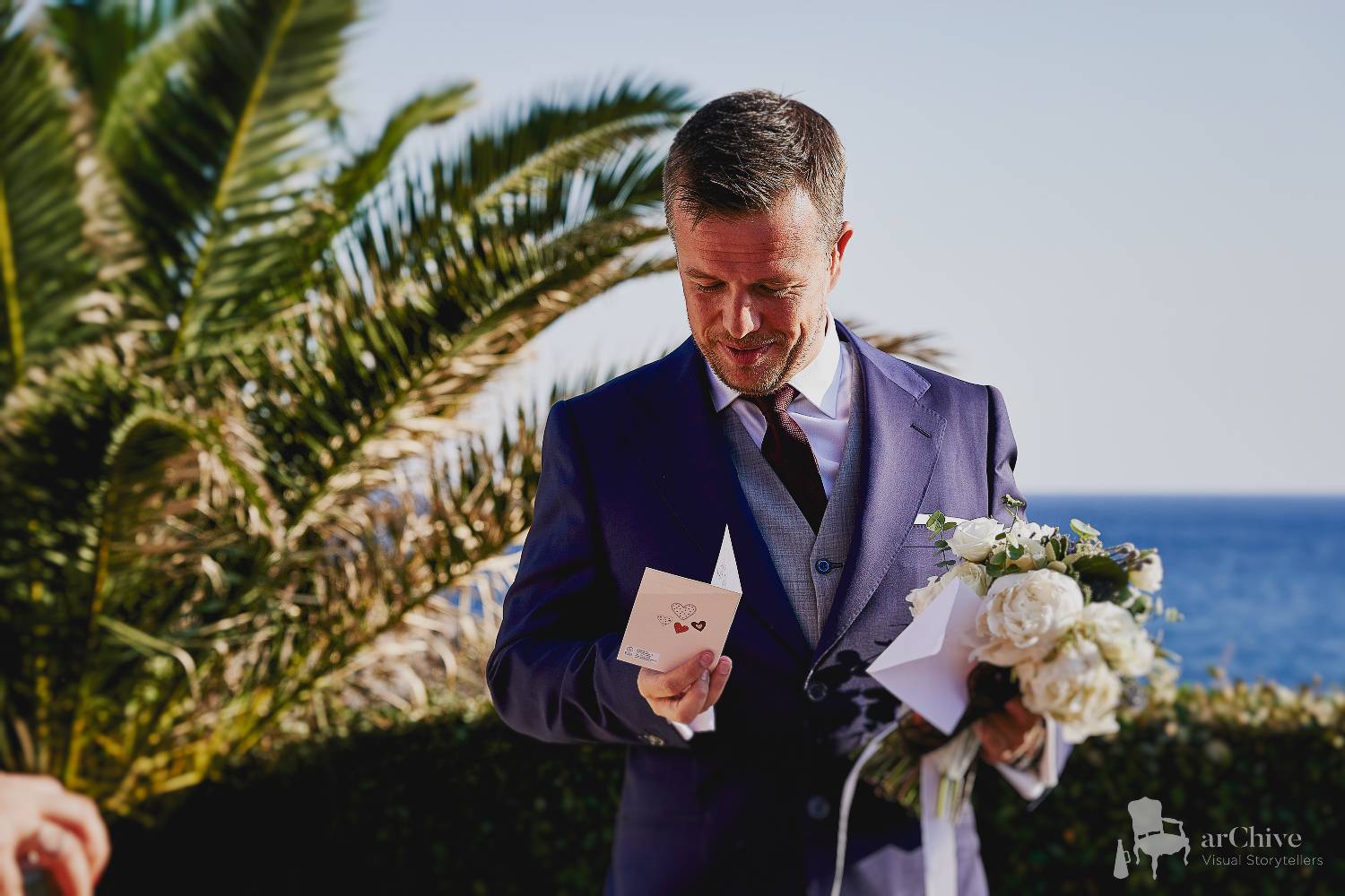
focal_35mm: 89
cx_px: 672
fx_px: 3325
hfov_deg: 22.9
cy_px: 448
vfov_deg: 15.4
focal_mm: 89
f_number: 6.3
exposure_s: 1/2000
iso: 320
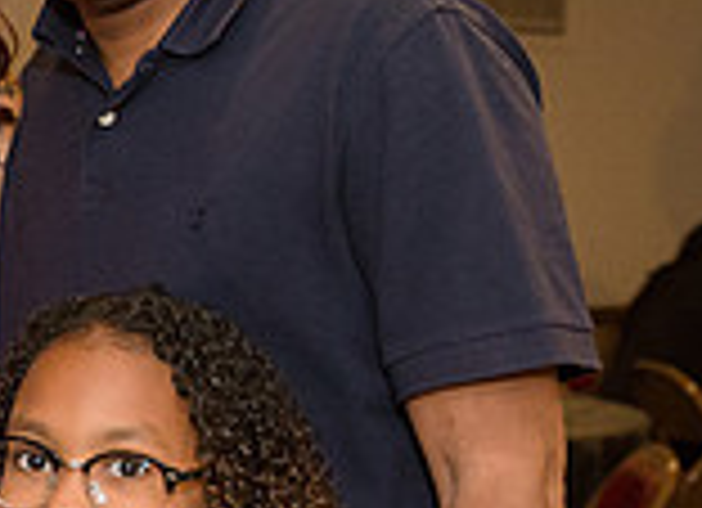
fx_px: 2664
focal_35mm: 133
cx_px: -169
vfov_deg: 10.9
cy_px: 323
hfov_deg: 14.5
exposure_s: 1/400
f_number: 3.5
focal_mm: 28
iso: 2000
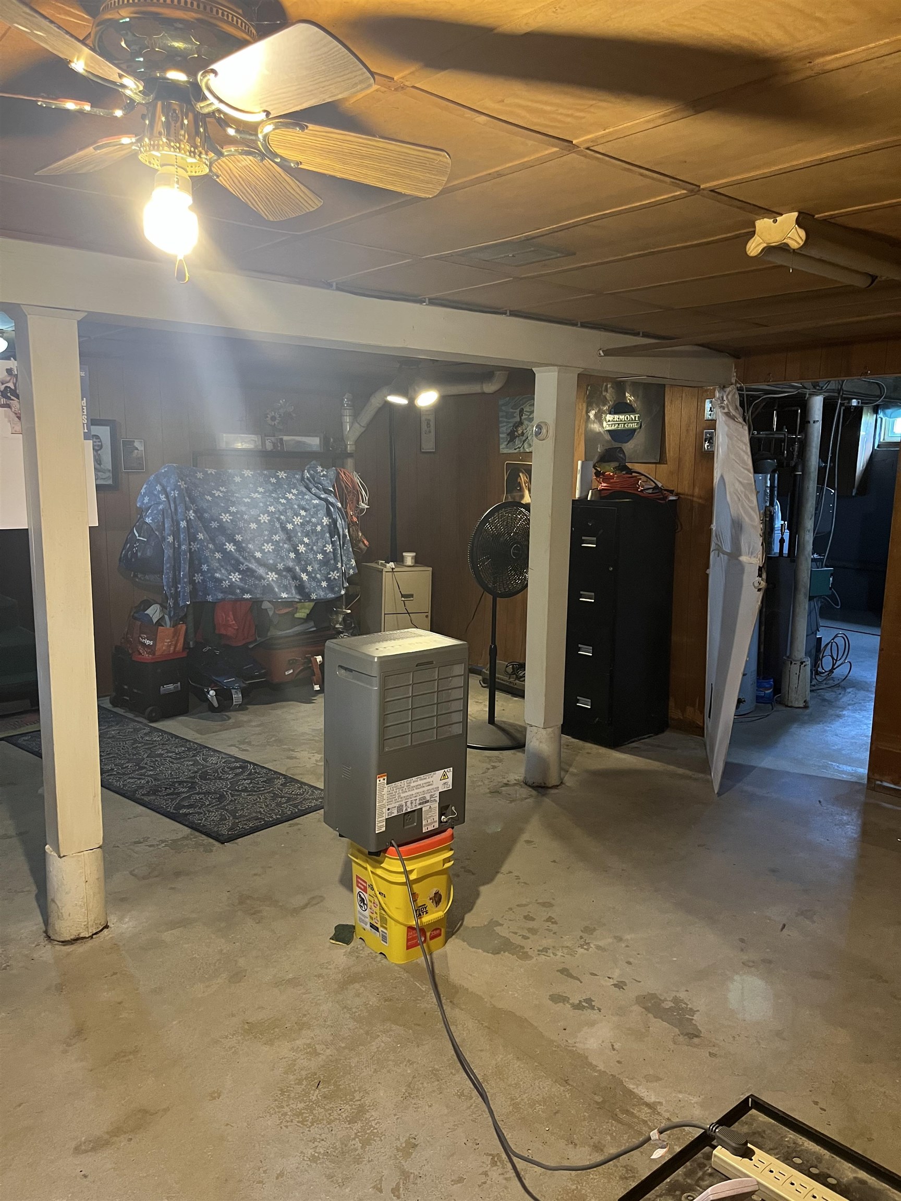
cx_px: 450
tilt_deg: -9.4
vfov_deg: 67.3
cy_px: 600
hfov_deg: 53.1
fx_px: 902
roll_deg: -0.9
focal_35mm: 26
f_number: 1.6
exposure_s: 1/40
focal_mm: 5.1
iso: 400
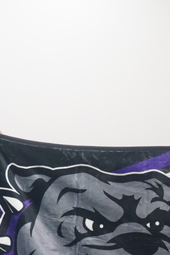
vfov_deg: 17.6
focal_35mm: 113
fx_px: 801
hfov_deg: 11.6
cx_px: 247
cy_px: 263
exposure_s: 1/160
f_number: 4
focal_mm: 35
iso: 2500
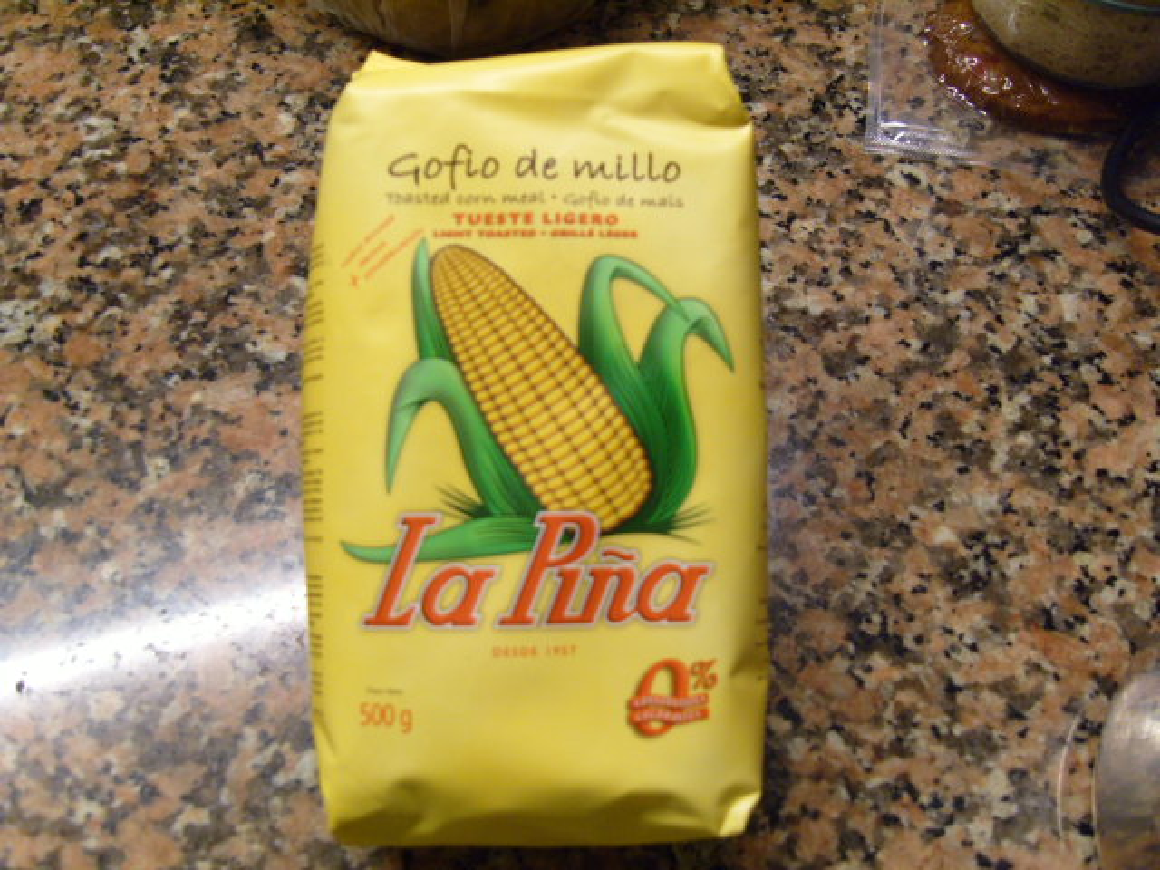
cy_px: 435
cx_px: 580
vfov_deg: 40.7
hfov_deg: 52.6
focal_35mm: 35
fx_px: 1173
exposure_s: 1/30
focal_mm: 7.4
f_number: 2.8
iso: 183
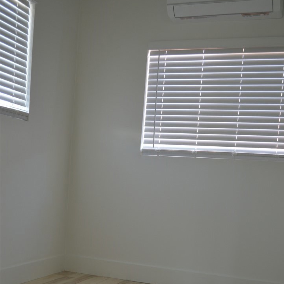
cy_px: 209
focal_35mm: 50
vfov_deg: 33.4
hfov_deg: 34.0
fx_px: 464
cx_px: 142
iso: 400
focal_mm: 26
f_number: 4.2
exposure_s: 1/30
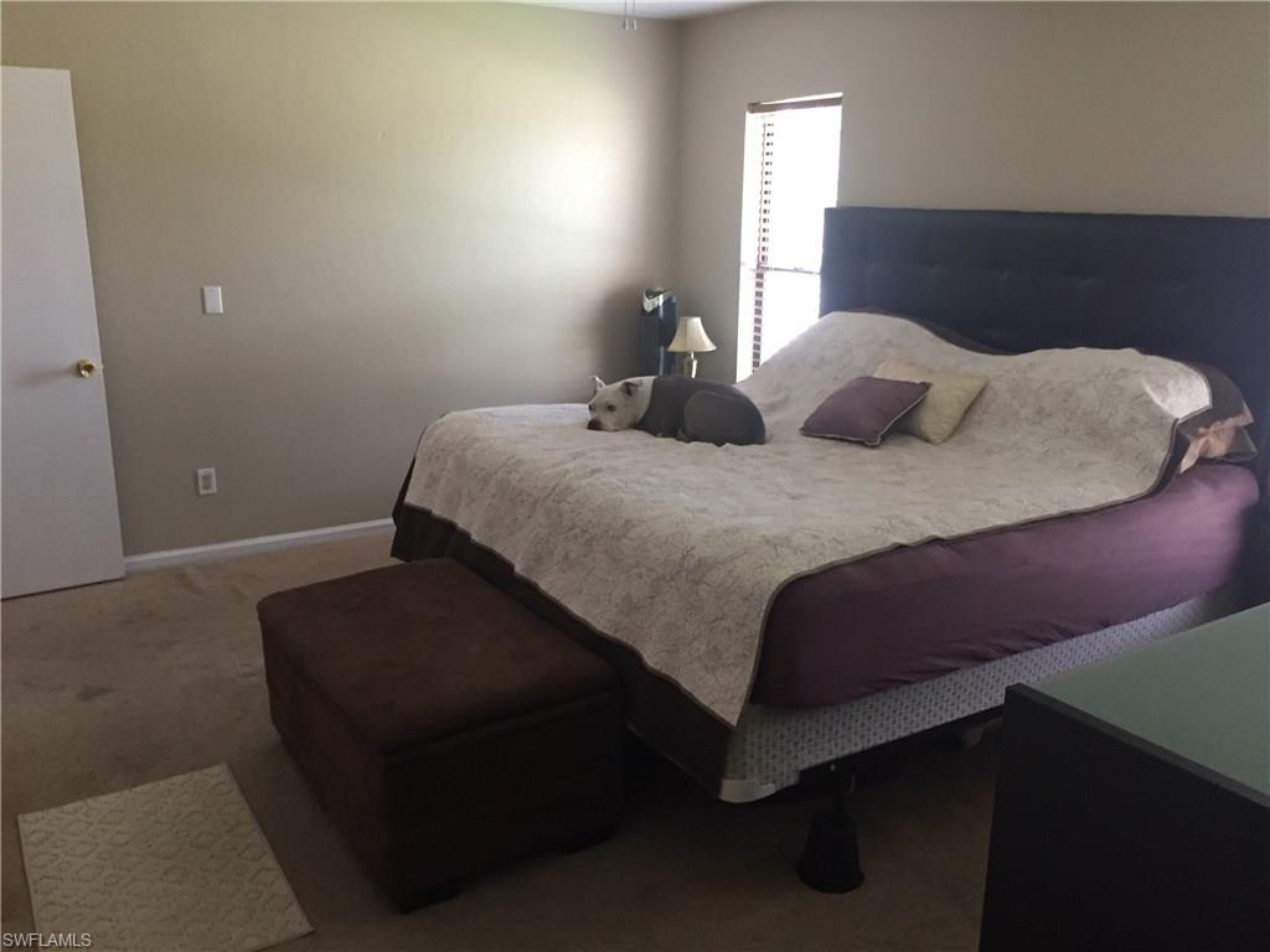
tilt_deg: -16.0
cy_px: 476
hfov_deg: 61.7
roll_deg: -0.4
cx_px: 635
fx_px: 1064
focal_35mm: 29
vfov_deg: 48.2
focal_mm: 4.15
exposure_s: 1/30
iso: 160
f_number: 2.2
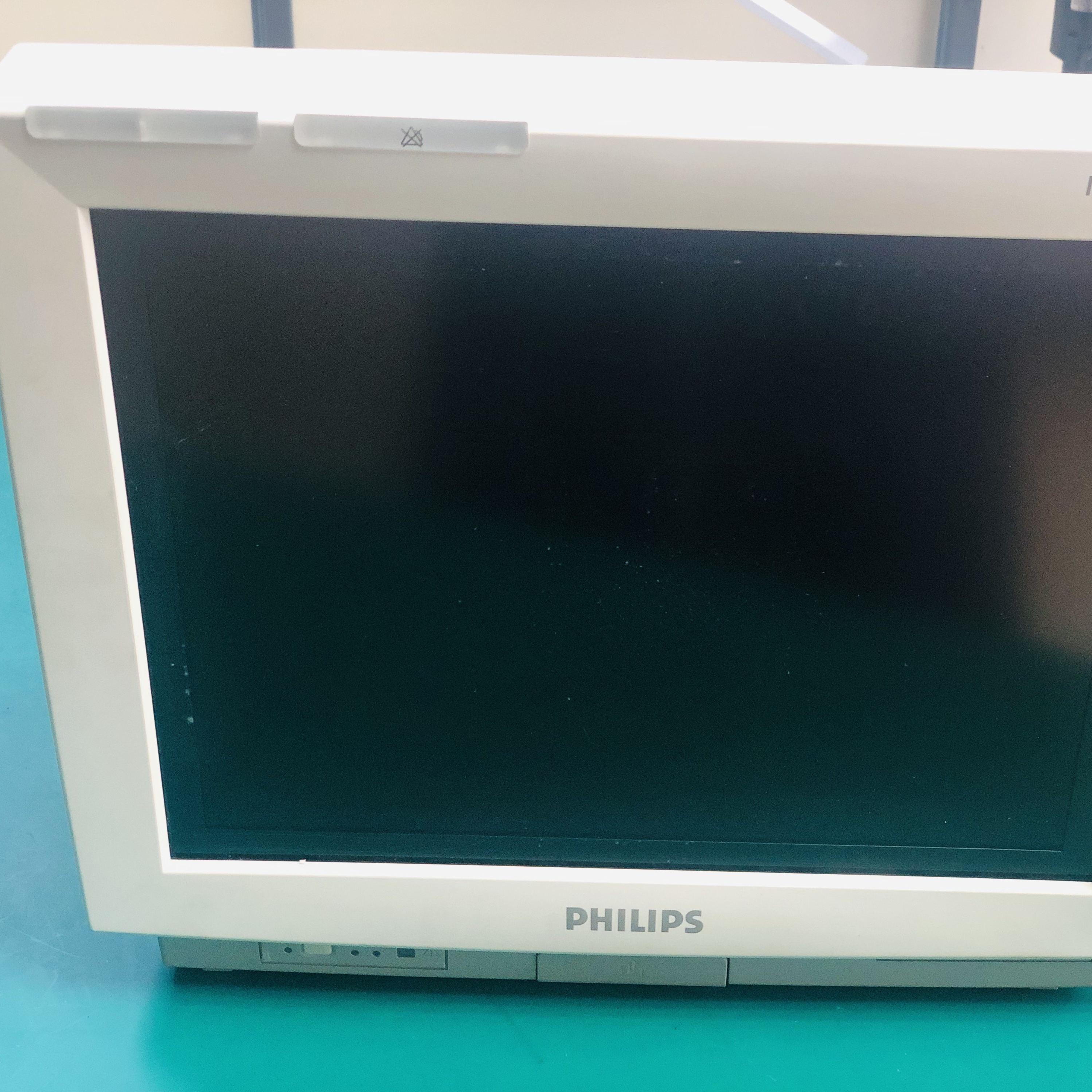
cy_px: 551
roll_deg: -1.5
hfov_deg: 27.6
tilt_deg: -34.0
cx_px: 689
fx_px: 2213
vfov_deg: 27.7
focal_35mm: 62
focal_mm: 6
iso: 125
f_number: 2.4
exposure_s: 1/25
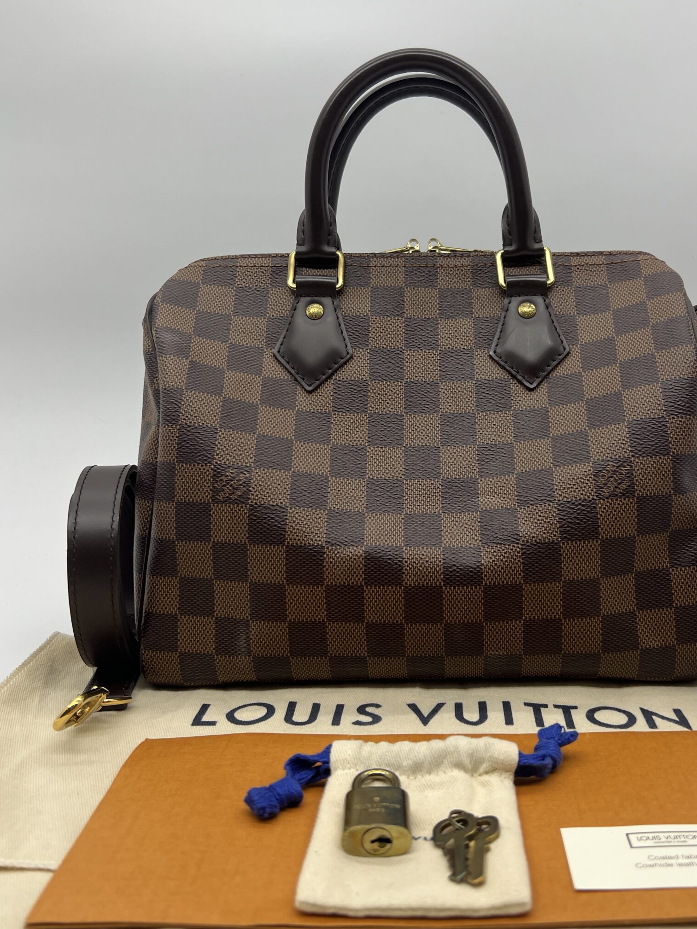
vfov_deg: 55.3
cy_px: 430
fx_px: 886
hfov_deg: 42.7
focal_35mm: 33
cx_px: 419
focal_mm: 5.7
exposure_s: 1/194
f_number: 1.5
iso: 40
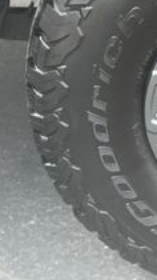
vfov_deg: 18.5
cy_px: 57
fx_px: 852
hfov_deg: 10.1
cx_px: 262
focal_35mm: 115
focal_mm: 18
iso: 500
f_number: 3.5
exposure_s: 1/250
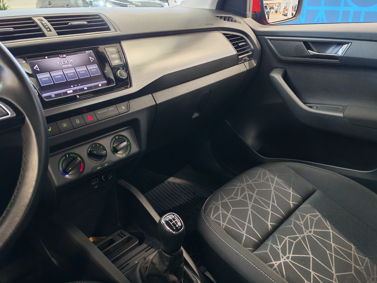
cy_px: 142
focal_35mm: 30
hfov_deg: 60.0
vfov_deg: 46.8
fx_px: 327
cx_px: 188
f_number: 1.9
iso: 1119
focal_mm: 6.12
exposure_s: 1/100
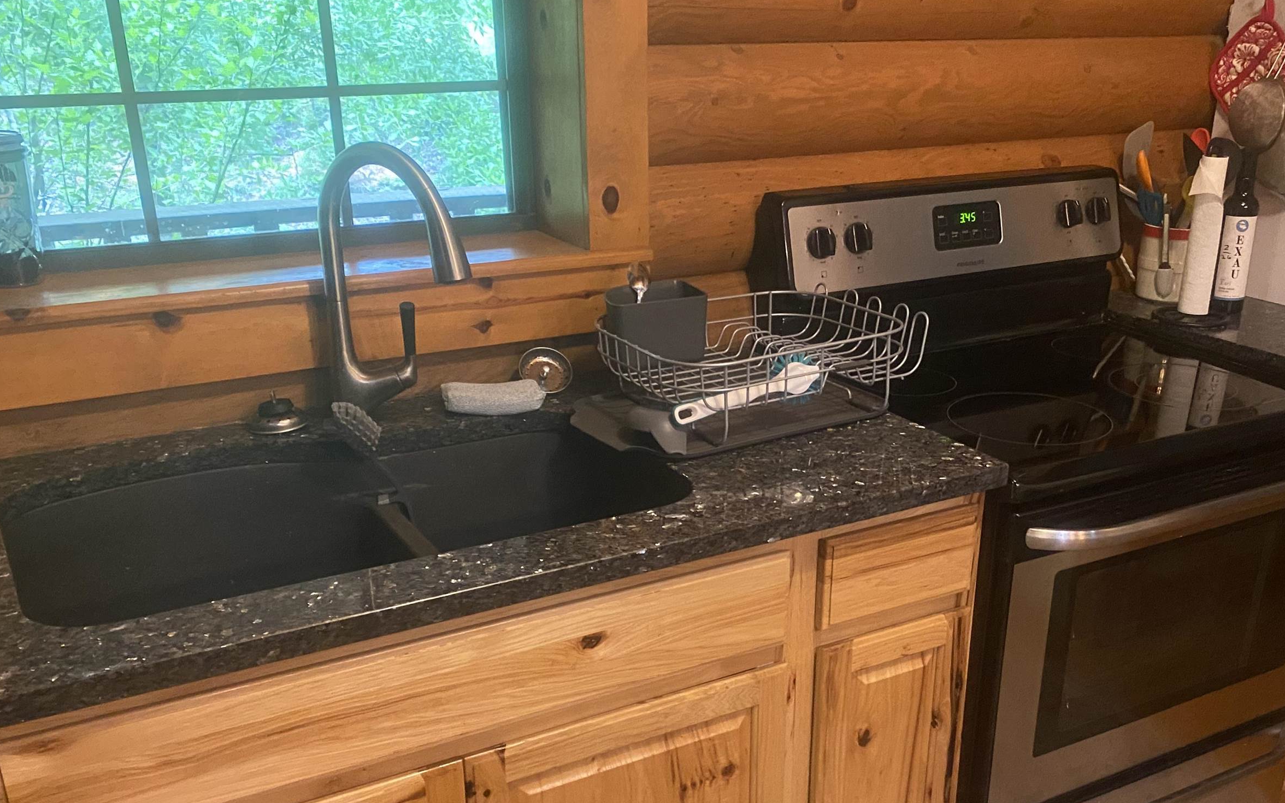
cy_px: 554
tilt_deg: -22.5
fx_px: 1261
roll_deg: -0.1
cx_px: 746
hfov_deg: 53.8
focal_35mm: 36
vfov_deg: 34.9
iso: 640
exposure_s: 1/30
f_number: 1.8
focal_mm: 4.25
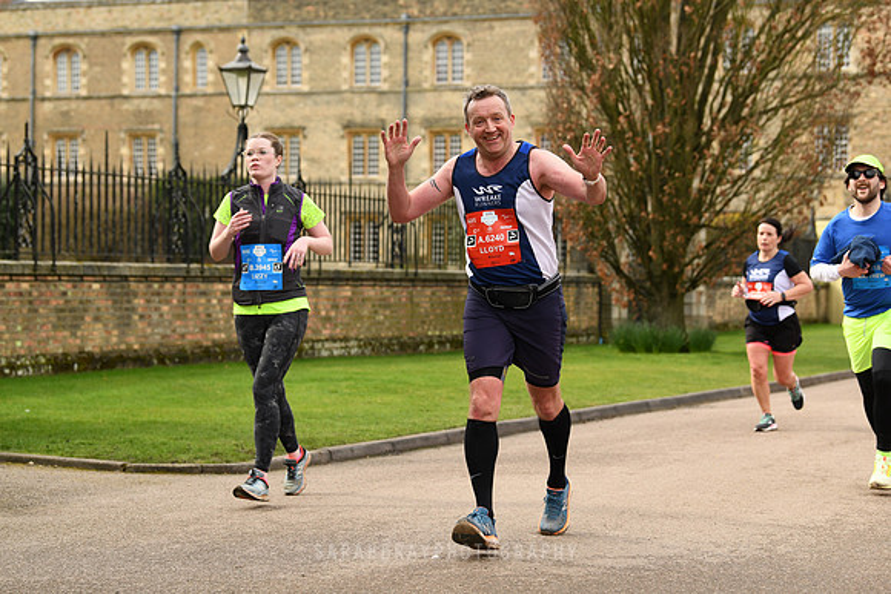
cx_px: 446
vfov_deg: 16.1
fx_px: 2104
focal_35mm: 85
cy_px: 297
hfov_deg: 23.9
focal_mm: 85
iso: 450
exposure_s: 1/1000
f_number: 4.5
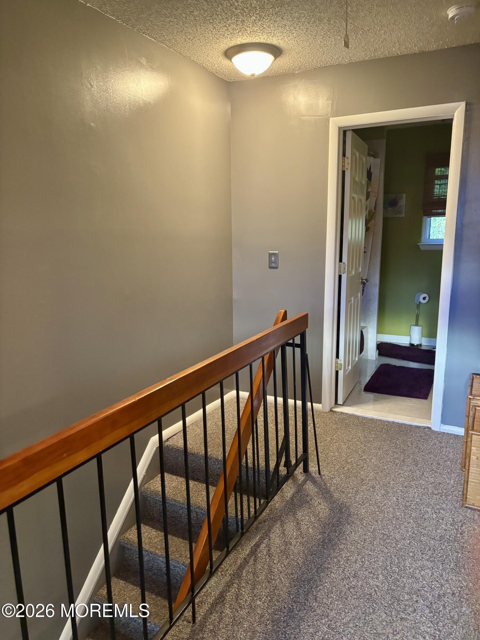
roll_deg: +0.5
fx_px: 481
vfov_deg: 67.3
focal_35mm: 26
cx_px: 240
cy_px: 320
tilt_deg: -10.7
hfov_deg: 53.1
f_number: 1.6
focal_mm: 5.96
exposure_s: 1/60
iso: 400
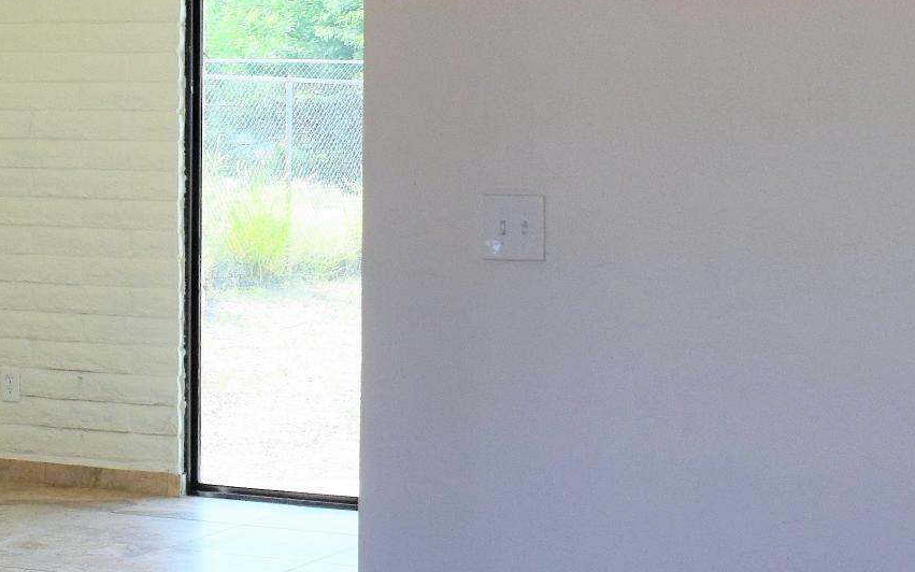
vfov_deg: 13.5
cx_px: 370
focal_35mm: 97
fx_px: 2419
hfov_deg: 21.4
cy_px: 237
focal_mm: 18
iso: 400
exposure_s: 1/125
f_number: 9
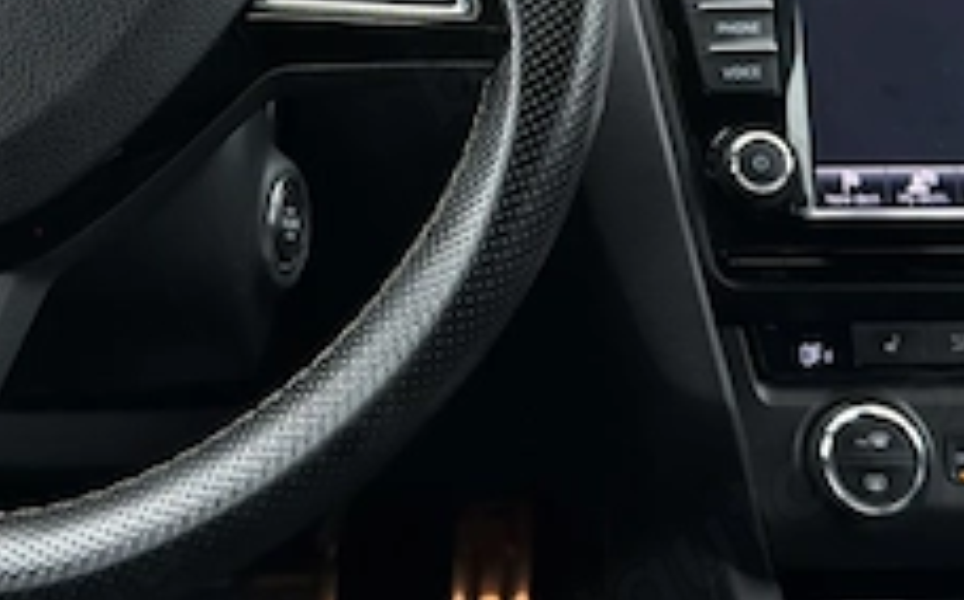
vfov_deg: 18.7
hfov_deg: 30.6
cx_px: 452
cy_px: -30
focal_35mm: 67
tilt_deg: -9.4
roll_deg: +1.7
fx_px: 1758
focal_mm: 6.76
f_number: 1.78
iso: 200
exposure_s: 1/195
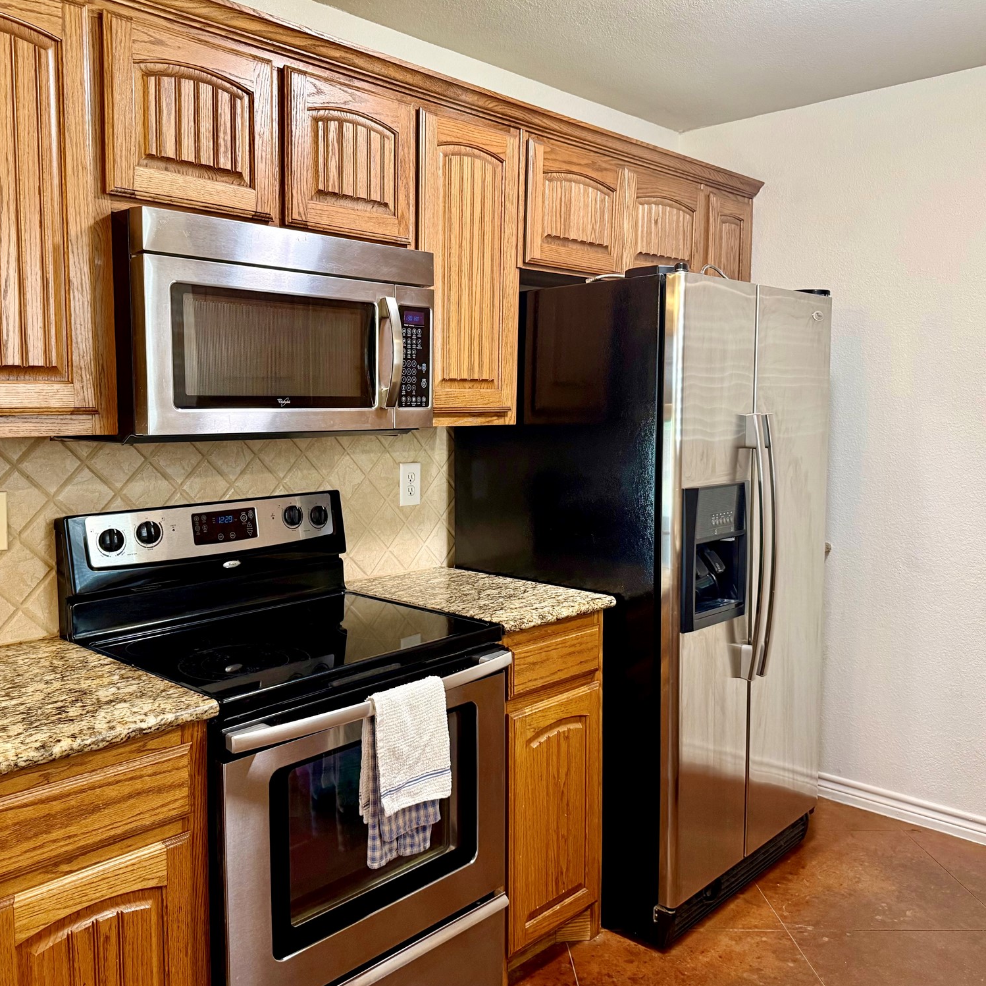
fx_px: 935
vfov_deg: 55.6
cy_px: 494
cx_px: 417
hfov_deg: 55.4
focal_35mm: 29
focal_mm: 6.76
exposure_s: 1/60
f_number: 1.78
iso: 320
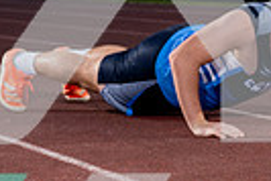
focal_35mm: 161
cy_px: 36
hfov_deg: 12.4
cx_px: 340
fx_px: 1213
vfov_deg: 8.5
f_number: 4
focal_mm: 37
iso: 100
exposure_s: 1/250
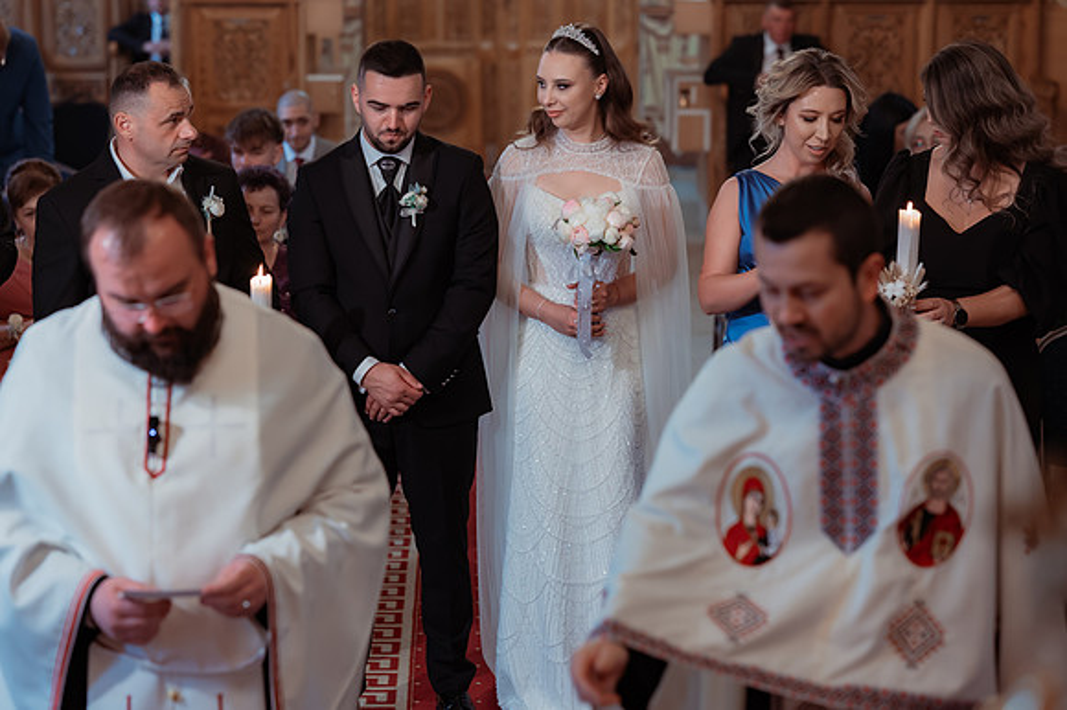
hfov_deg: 23.3
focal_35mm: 87
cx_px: 525
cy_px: 355
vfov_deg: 15.6
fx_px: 2588
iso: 3200
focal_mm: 85
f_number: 2.8
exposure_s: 1/250
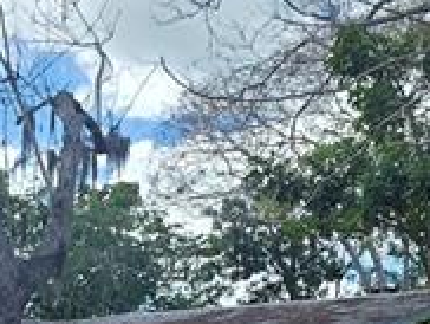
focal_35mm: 73
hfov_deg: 26.6
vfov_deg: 18.6
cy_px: 435
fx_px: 908
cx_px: 243
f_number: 1.9
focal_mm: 2.2
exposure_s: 1/1027
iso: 40
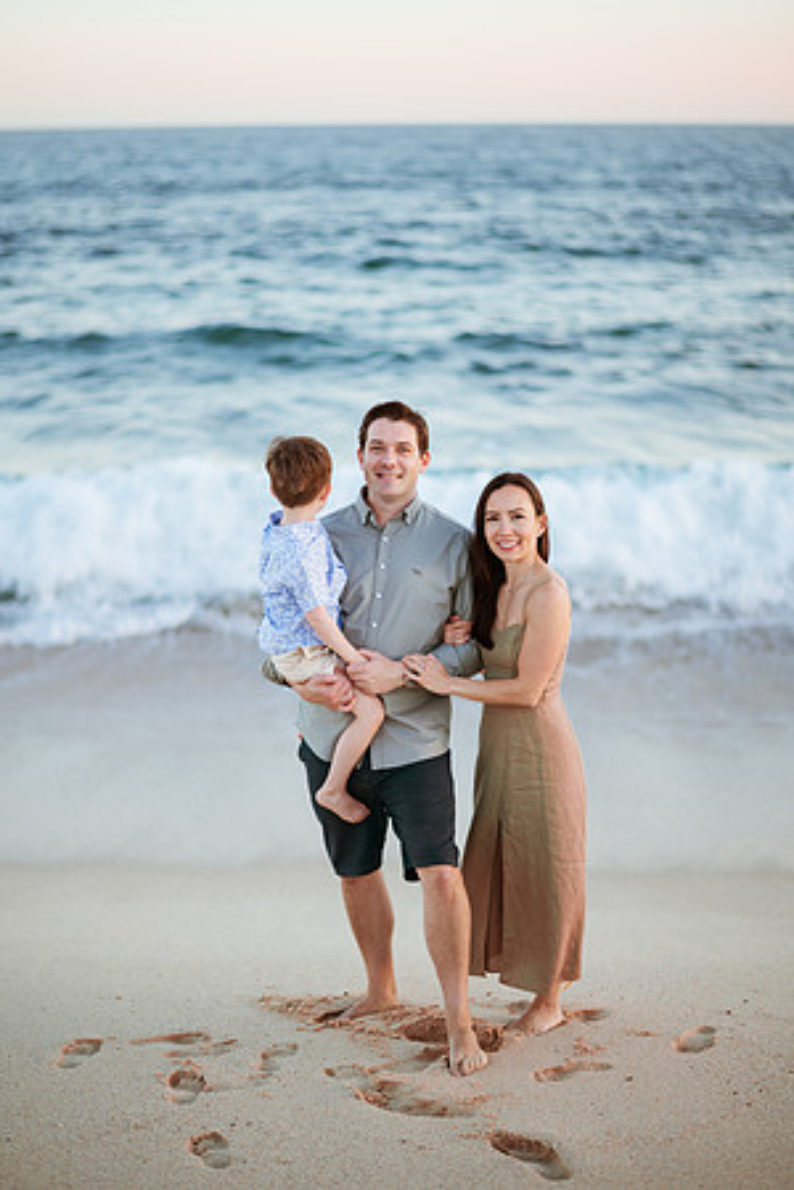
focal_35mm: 58
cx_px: 397
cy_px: 595
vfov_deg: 34.5
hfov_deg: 23.4
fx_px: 1919
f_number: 1.4
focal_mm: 58
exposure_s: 1/800
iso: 100
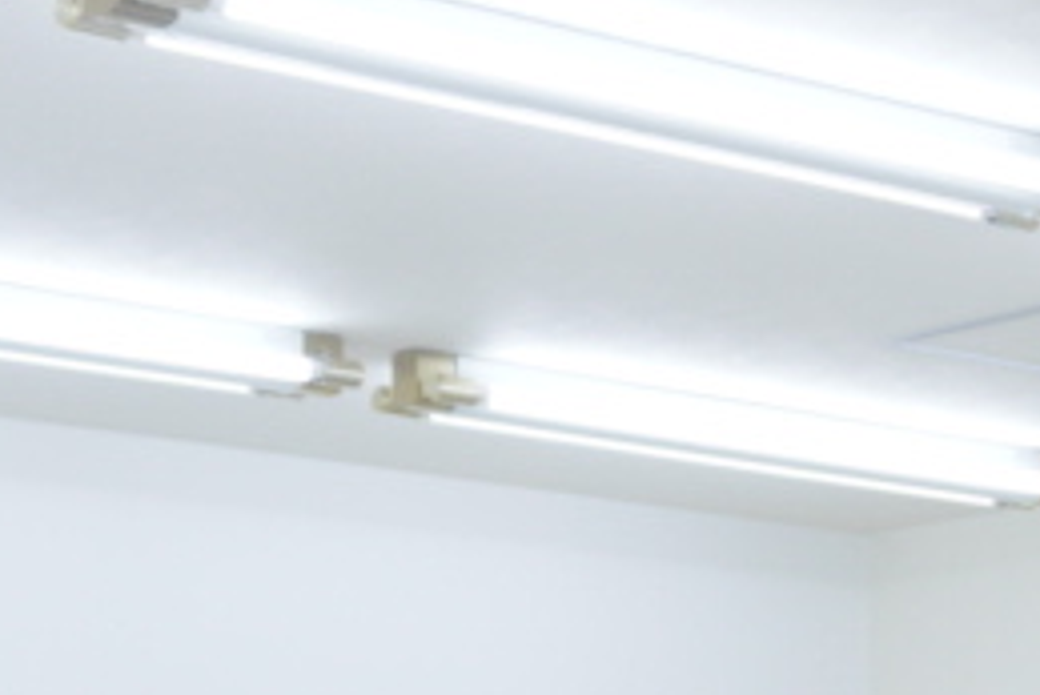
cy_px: 1474
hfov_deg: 13.3
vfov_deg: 8.6
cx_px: 1265
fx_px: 4336
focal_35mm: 150
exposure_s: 1/100
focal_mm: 16
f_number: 3.5
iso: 200
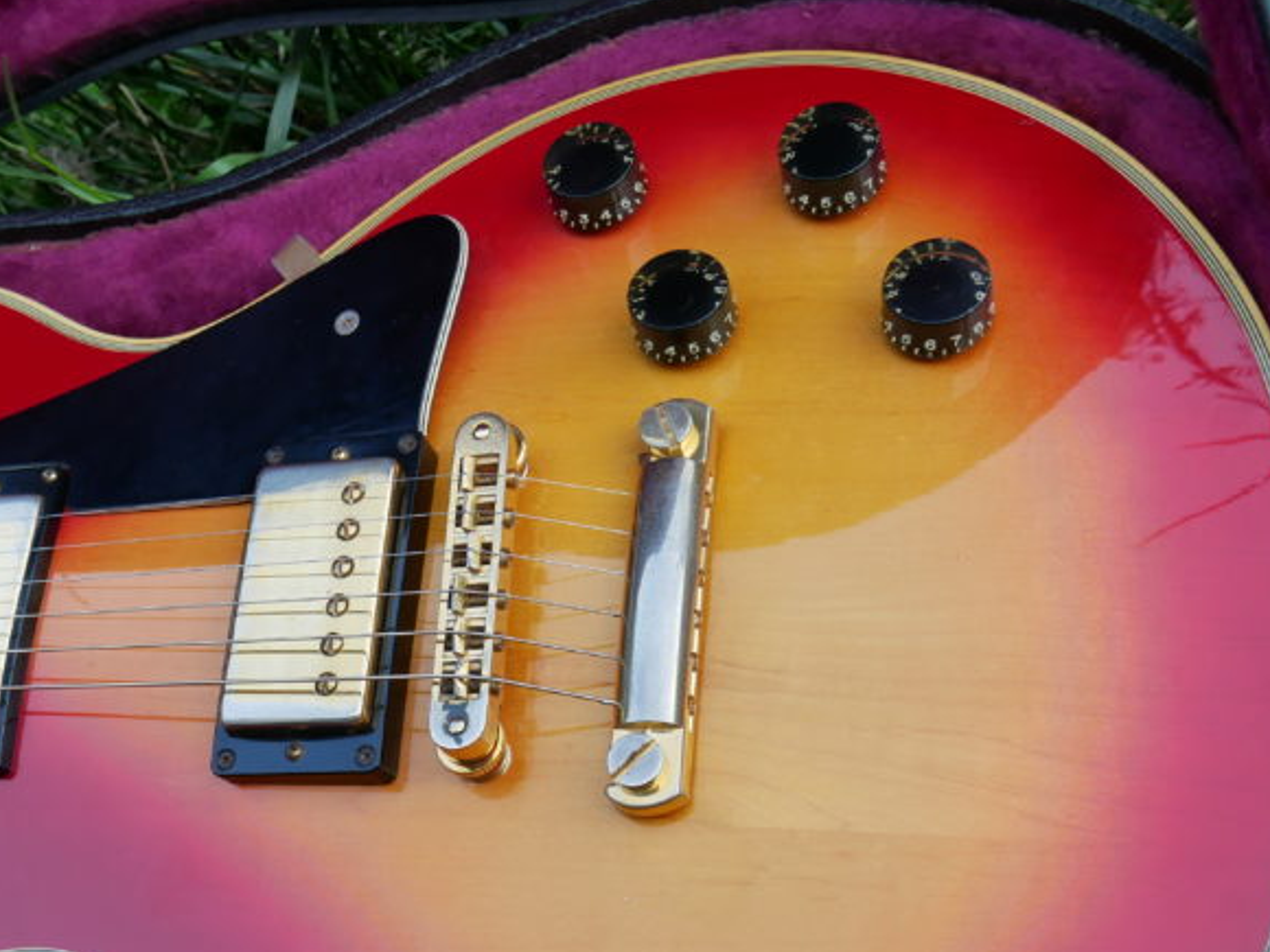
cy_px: 706
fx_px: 1944
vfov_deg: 27.2
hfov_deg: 35.6
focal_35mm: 53
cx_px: 379
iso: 200
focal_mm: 15
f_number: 4.5
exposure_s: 1/125
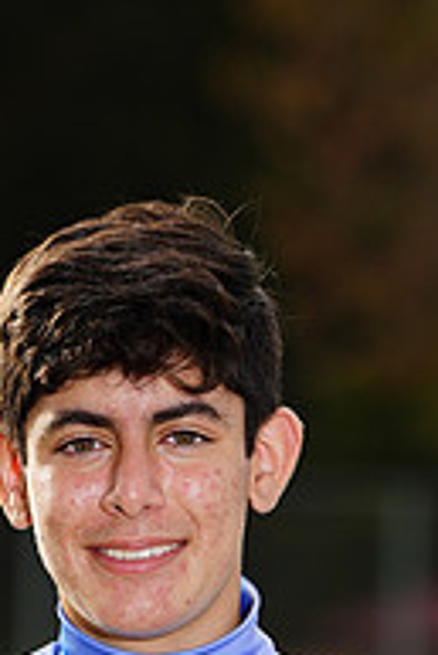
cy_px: 811
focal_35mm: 795
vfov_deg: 2.6
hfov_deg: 1.7
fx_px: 14482
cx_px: 156
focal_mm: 265
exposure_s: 1/200
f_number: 7.1
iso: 100
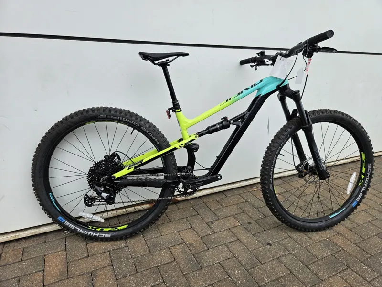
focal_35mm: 23
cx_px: 191
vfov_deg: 58.9
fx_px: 254
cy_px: 144
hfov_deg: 73.9
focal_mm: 5.4
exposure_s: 1/909
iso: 25
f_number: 1.8
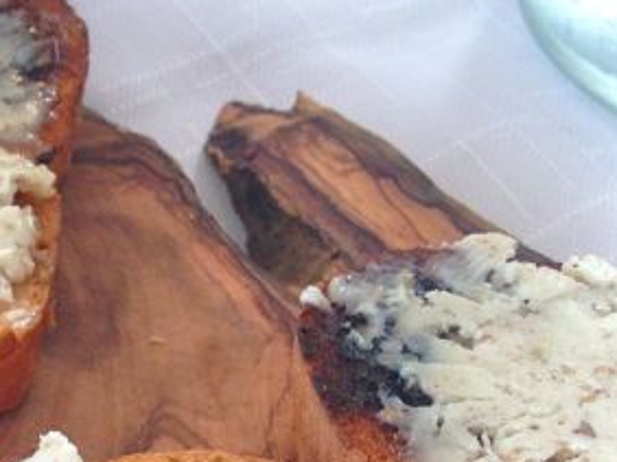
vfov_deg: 12.0
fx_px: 2137
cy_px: 578
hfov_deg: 16.1
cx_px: -2
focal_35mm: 120
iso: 50
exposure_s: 1/120
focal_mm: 4.12
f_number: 2.4
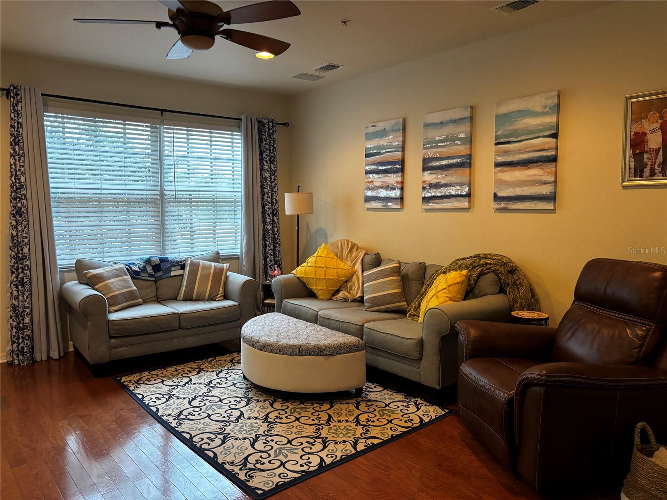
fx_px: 501
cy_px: 250
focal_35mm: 26
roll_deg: +0.1
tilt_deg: -4.5
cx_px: 334
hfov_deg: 67.3
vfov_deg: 53.1
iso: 400
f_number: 1.6
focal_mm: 5.96
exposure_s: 1/60
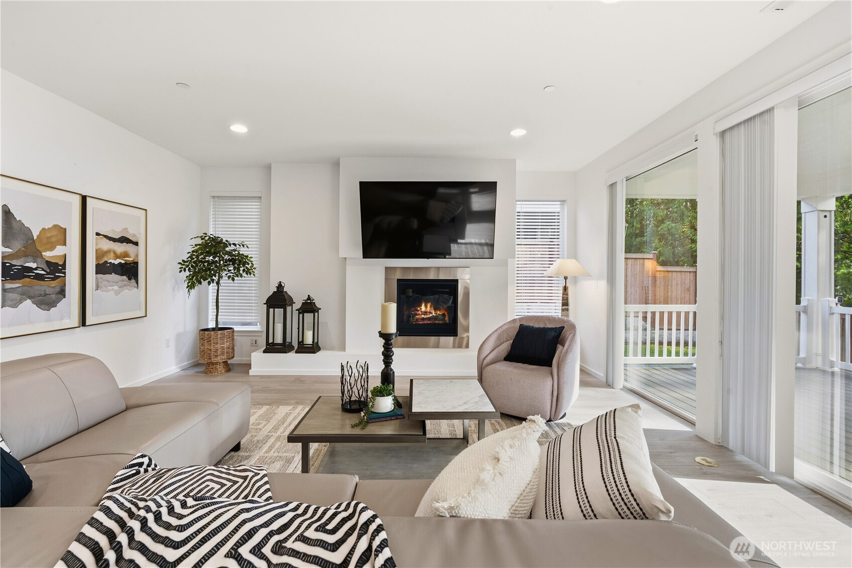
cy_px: 284
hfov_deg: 96.7
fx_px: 379
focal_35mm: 16
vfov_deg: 73.7
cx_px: 426
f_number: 11
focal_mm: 16
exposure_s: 1/15
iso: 100
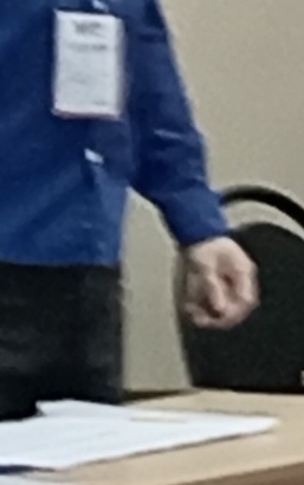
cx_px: 1449
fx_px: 6297
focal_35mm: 476
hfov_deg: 2.7
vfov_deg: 4.4
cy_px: 375
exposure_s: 1/25
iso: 711
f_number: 1.8
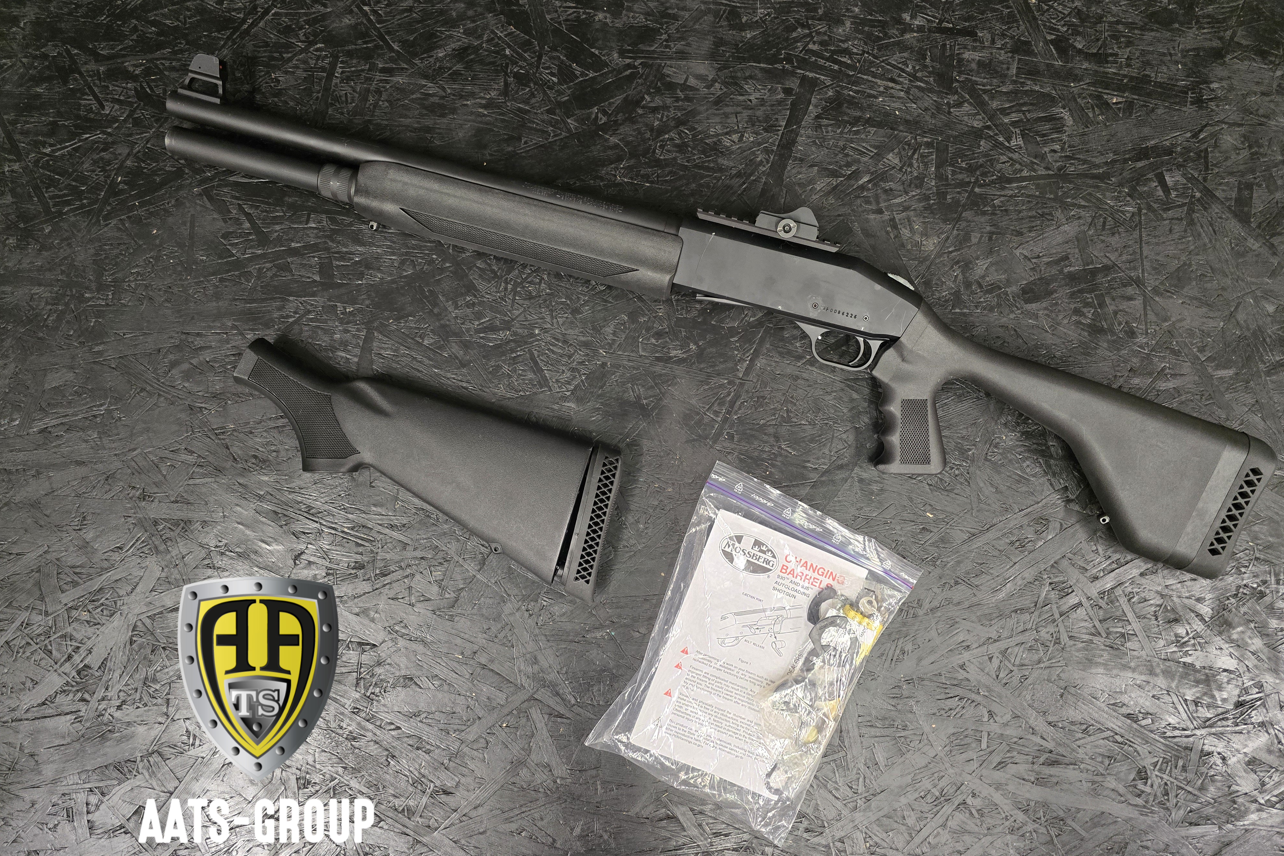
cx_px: 641
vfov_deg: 53.1
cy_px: 441
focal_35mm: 24
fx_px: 856
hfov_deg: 73.7
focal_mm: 6.3
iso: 1250
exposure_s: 1/100
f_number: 1.7
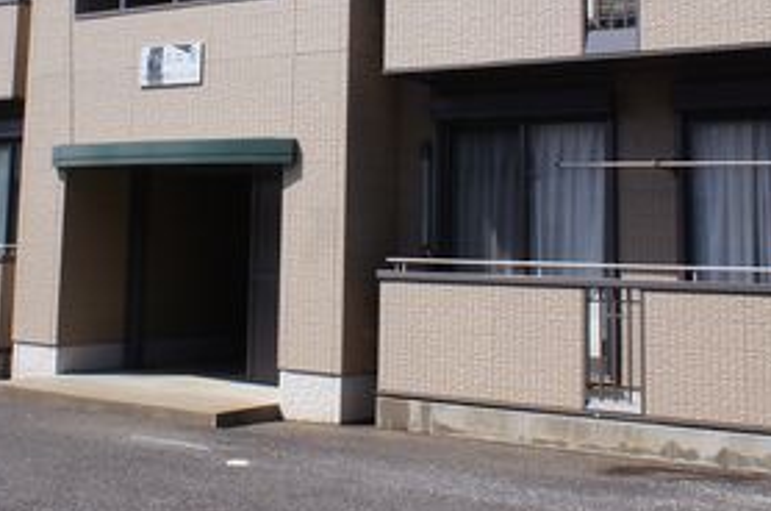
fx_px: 1474
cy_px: 83
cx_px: 275
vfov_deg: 19.4
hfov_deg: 29.2
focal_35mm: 69
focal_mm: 16
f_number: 13
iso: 250
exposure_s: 1/250
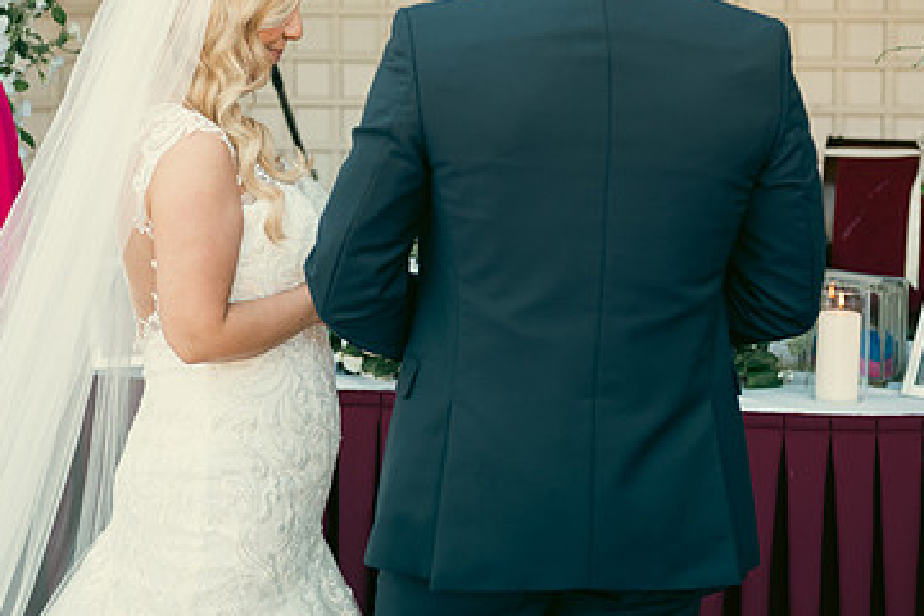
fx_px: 2566
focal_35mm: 100
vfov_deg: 13.6
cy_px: 158
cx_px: 447
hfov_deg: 20.4
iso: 320
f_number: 3.5
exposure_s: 1/250
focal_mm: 62
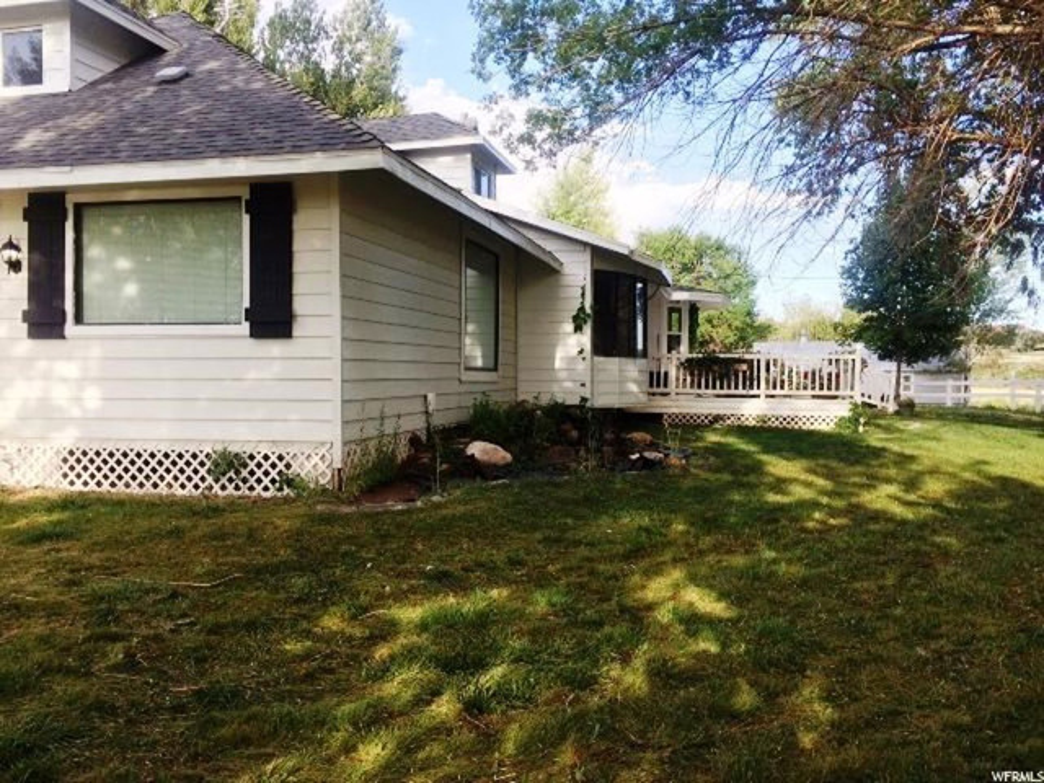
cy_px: 392
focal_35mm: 29
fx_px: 875
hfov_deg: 61.7
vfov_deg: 48.2
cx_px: 522
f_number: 2.2
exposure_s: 1/519
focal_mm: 4.15
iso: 32
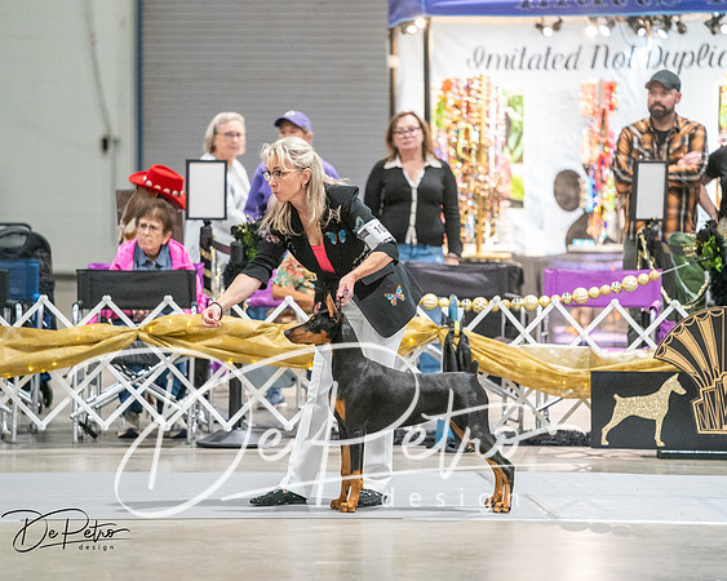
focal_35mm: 233
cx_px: 350
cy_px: 290
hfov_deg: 8.3
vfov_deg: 6.6
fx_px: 5018
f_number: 2.8
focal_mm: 200
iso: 6400
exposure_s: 1/250
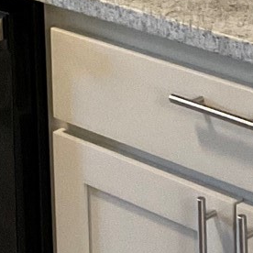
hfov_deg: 9.8
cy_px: -215
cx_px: 46
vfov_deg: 9.3
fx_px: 1472
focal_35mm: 178
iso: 250
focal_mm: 3
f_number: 1.8
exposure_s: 1/60
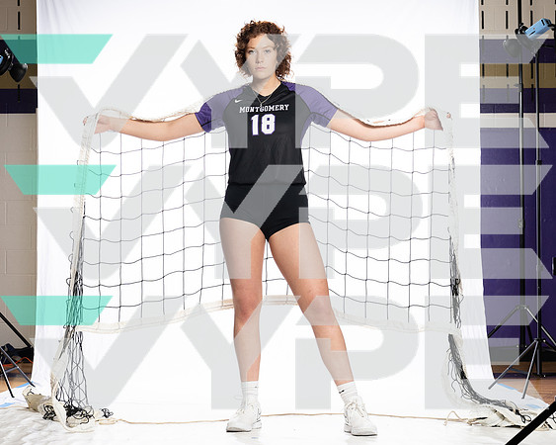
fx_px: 1218
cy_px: 246
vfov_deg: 20.7
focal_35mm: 74
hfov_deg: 25.7
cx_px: 264
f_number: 8
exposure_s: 1/250
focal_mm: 56
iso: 800
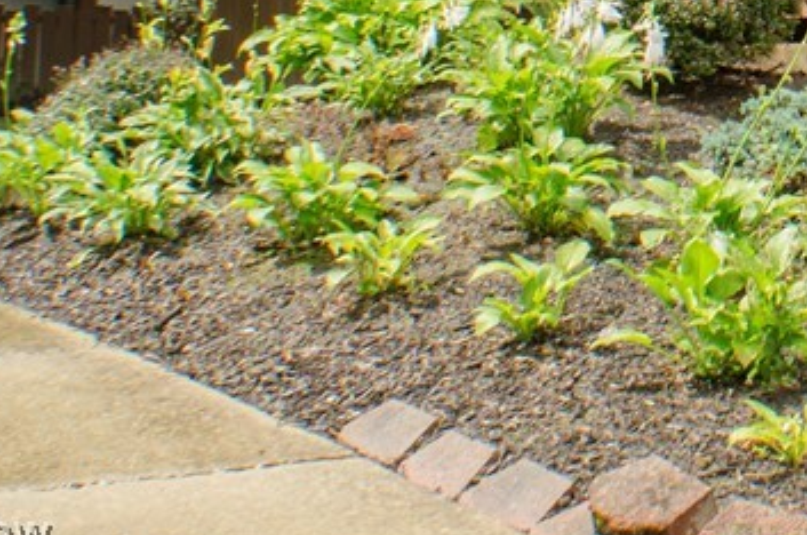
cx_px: 1064
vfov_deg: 11.8
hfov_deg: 17.3
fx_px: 2484
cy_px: -257
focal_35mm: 111
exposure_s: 1/125
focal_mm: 24
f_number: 11
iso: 160
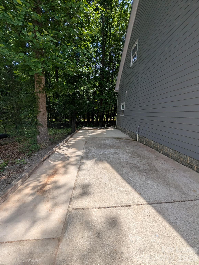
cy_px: 132
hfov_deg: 94.7
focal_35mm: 12
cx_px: 100
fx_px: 92
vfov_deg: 110.4
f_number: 1.7
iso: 53
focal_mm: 2.02
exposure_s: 1/2545
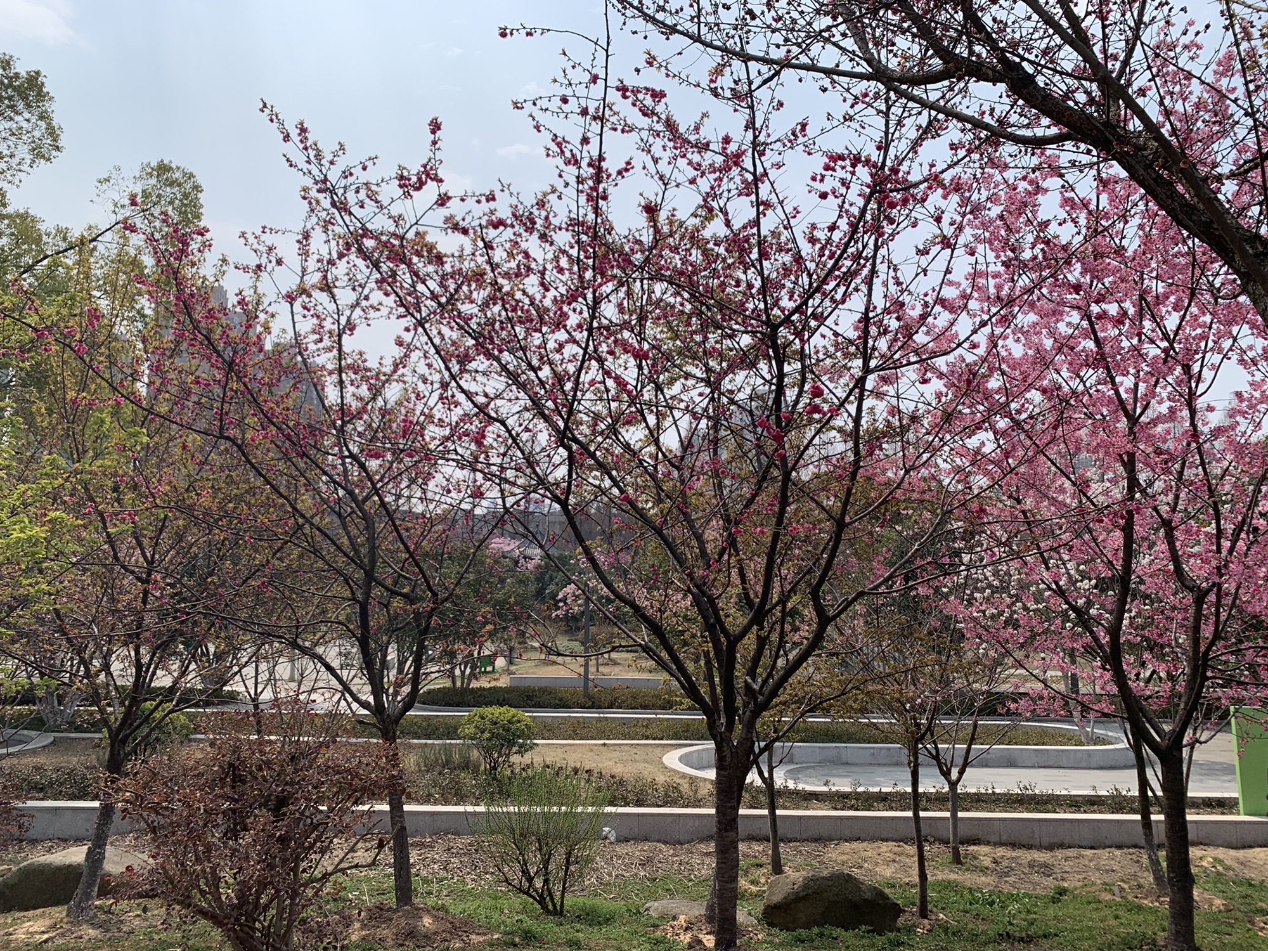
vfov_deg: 53.1
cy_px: 476
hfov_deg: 67.3
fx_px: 952
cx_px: 634
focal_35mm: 26
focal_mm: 4.25
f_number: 1.8
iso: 25
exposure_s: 1/3650
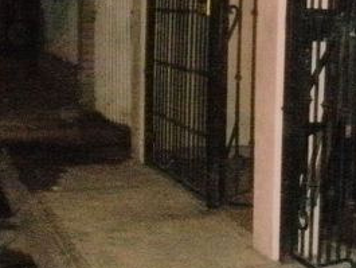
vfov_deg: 16.6
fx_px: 895
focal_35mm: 87
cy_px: -4
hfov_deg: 22.0
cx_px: 320
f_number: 3.5
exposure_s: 1/30
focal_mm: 6.3
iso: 800
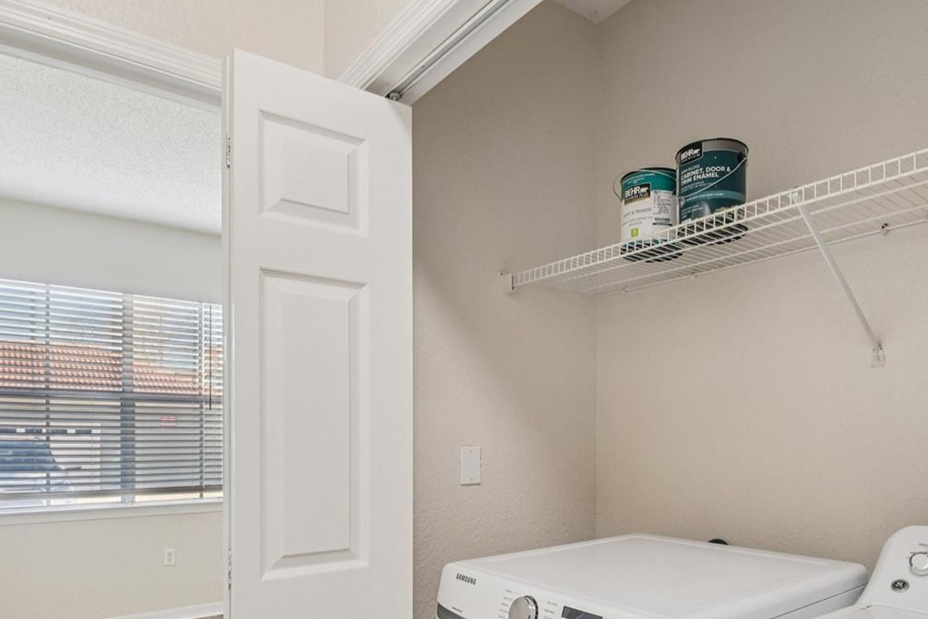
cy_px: 430
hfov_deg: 75.8
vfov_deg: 53.6
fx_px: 593
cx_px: 524
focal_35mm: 23
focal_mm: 16
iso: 400
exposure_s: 1/15
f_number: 8
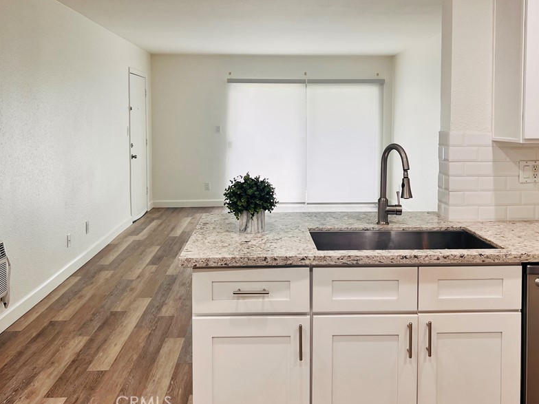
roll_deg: +0.2
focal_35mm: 34
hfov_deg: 53.9
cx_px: 285
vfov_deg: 41.4
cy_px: 148
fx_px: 529
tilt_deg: -2.8
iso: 50
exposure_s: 1/126
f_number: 1.5
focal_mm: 5.7
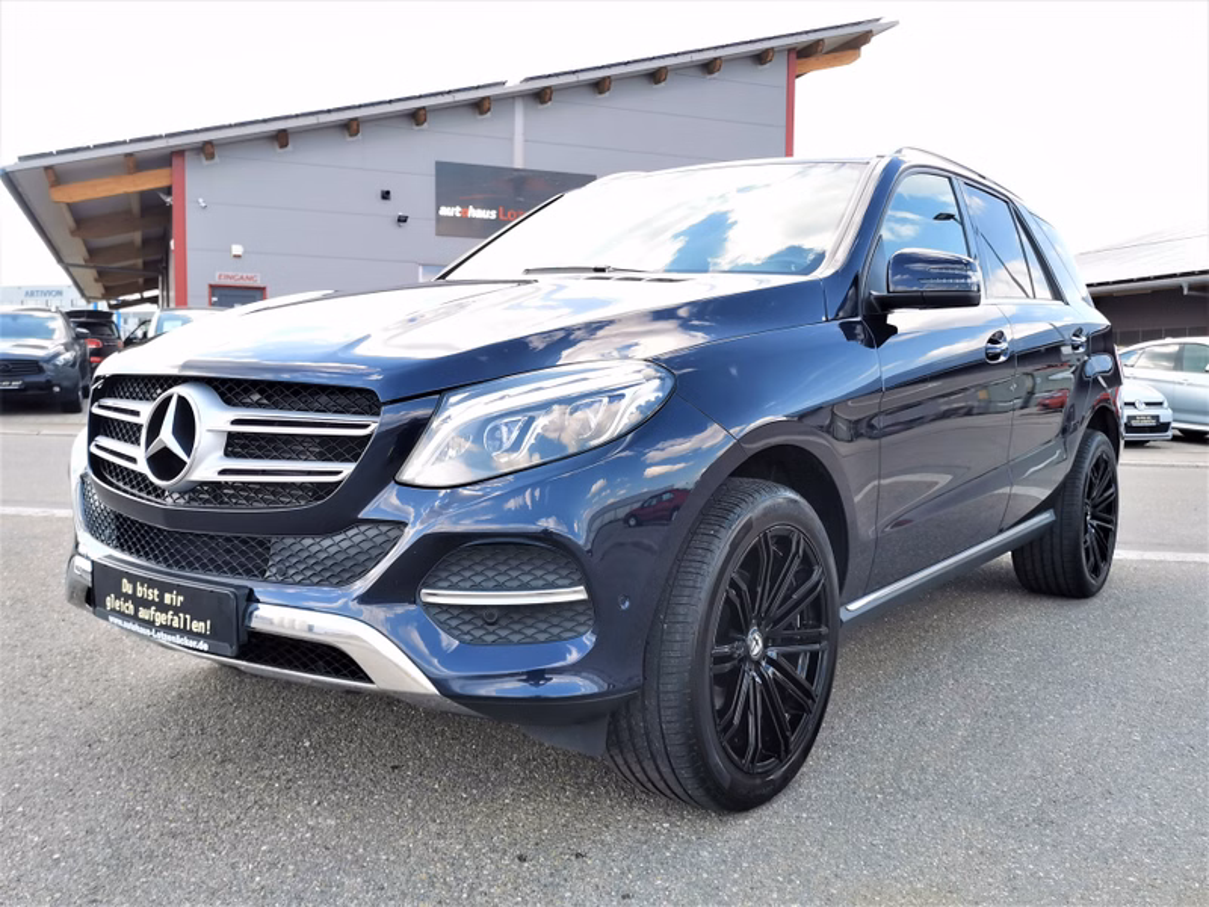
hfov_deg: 58.4
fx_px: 1083
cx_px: 604
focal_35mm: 31
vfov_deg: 45.4
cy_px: 454
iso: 50
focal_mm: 5.58
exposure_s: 1/619
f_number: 1.8
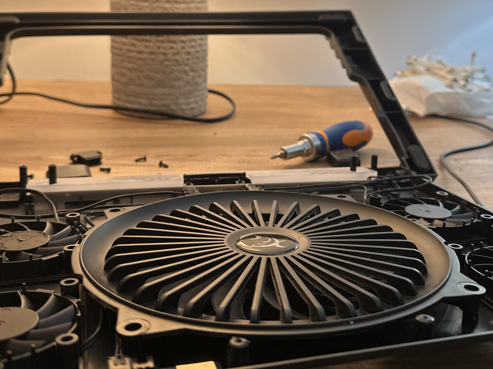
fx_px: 598
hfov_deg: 44.7
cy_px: 126
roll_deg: -3.3
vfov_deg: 34.1
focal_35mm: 42
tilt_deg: -14.7
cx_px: 278
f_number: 1.78
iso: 160
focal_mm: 6.86
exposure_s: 1/100
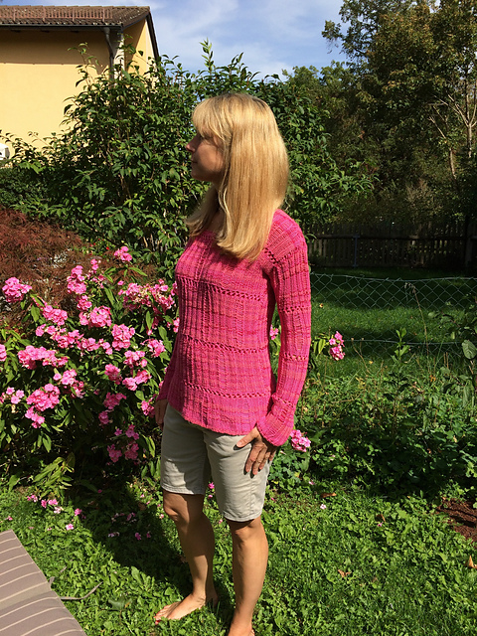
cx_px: 238
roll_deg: -0.2
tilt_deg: -13.3
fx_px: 533
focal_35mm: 29
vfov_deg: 61.7
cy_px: 318
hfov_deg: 48.2
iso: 32
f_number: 2.2
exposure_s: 1/1866
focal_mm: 4.15
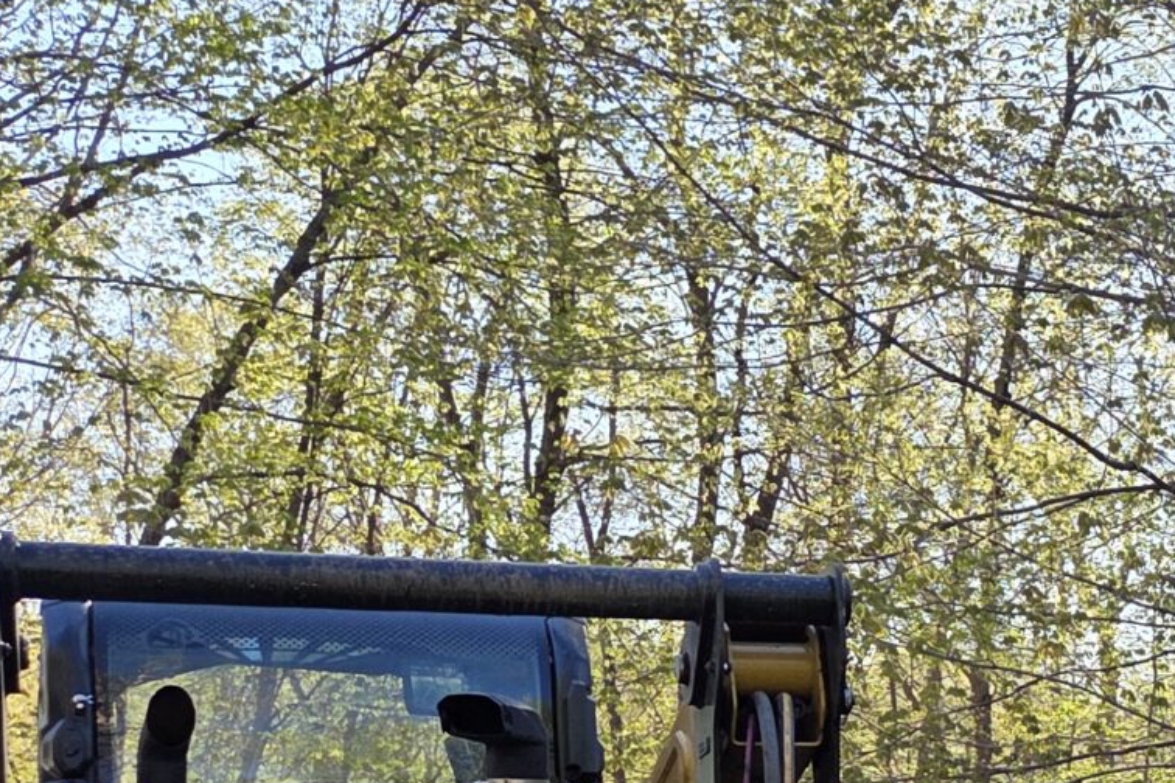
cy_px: 878
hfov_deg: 21.0
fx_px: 2644
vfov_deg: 16.3
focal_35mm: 81
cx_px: 1798
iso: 80
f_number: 1.8
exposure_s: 1/1238
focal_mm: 5.4
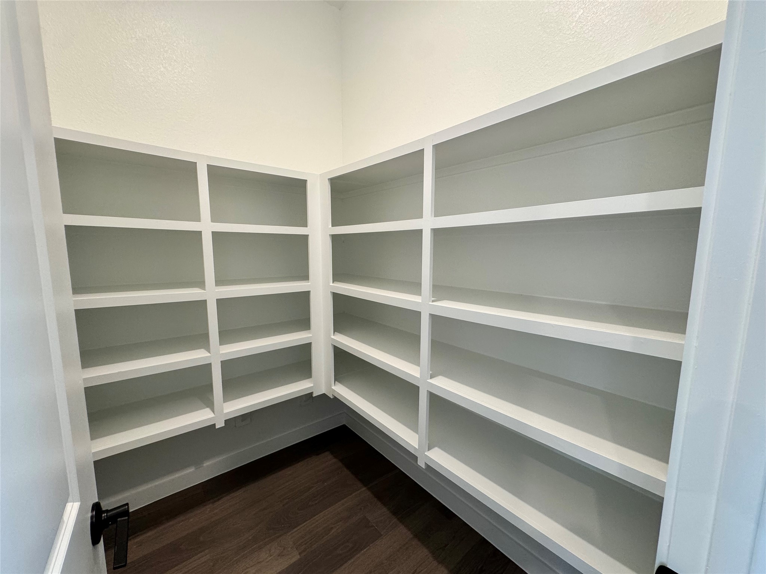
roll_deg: -0.3
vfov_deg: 85.7
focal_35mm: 14
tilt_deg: -7.6
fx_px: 310
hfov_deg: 102.1
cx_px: 383
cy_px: 287
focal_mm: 2.22
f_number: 2.2
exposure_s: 1/60
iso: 200
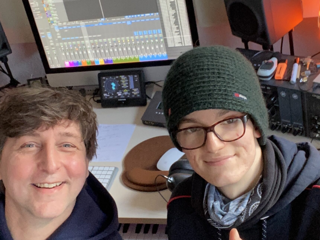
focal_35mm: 30
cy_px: 120
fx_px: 277
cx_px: 160
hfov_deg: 60.0
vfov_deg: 46.8
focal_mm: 2.71
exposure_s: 1/33
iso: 250
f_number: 2.2
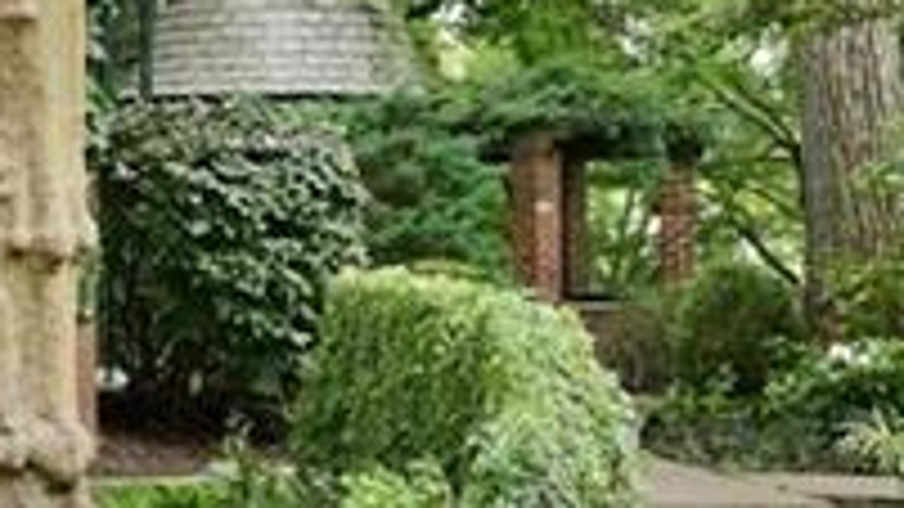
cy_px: -103
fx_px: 3068
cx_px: -454
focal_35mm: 128
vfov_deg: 9.3
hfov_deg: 15.5
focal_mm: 16
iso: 800
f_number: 5.6
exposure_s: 1/160
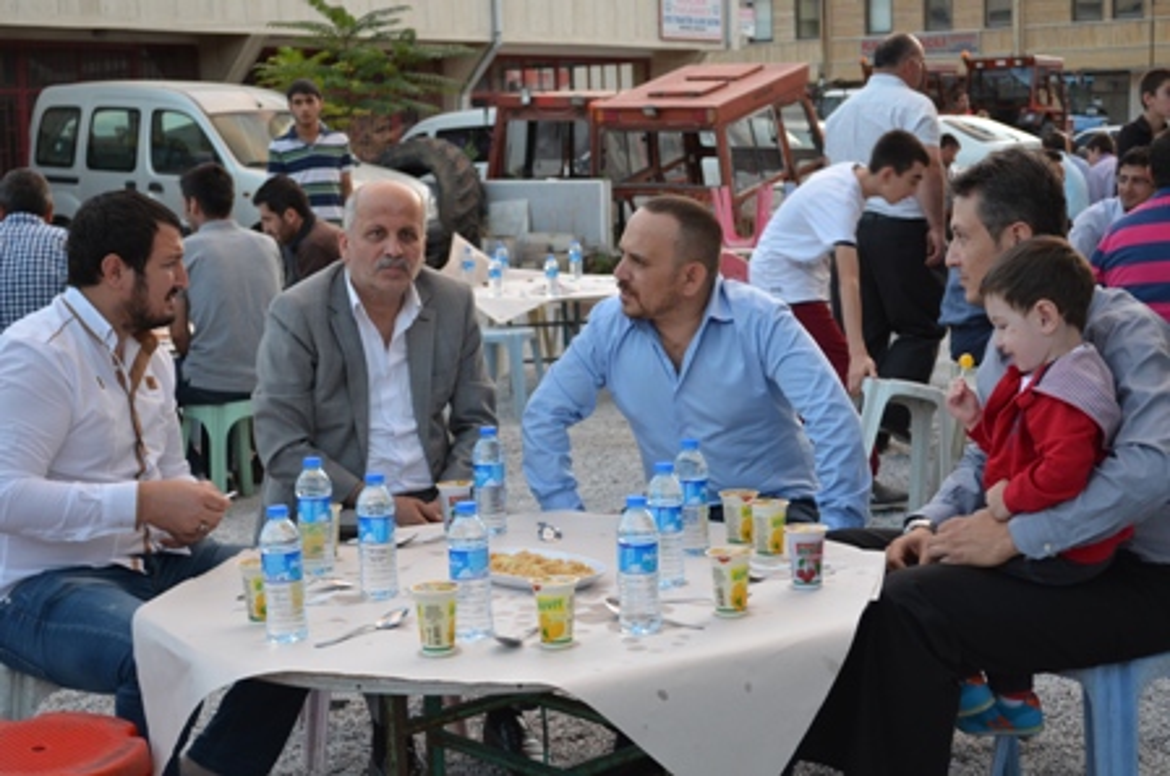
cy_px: 388
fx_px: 1752
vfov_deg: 25.0
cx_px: 585
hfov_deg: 36.9
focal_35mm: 54
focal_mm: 36
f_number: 5
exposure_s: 1/60
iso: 450
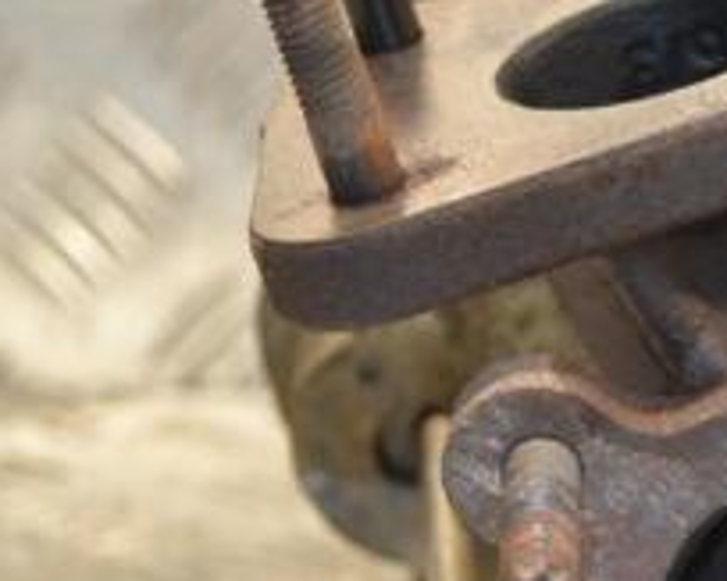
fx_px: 3914
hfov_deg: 10.3
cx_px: 994
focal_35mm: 182
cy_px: 481
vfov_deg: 8.5
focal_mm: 44
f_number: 5.3
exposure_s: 1/60
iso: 800
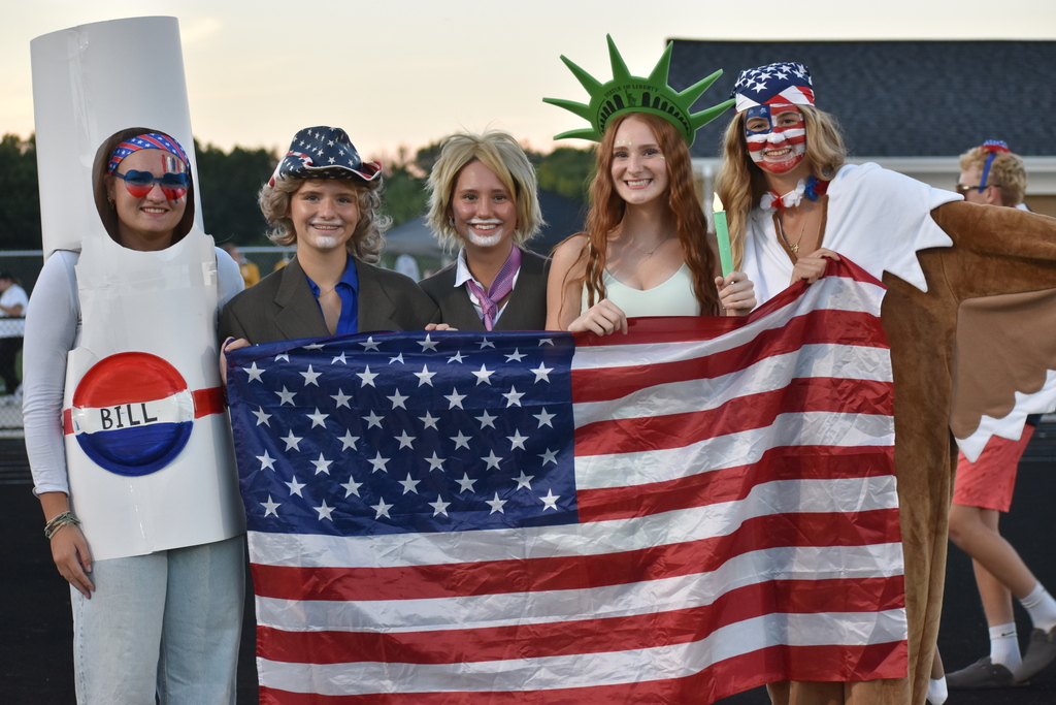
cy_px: 352
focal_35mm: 105
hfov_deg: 19.5
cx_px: 528
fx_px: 3080
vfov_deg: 13.0
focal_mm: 70
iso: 800
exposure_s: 1/250
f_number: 4.5
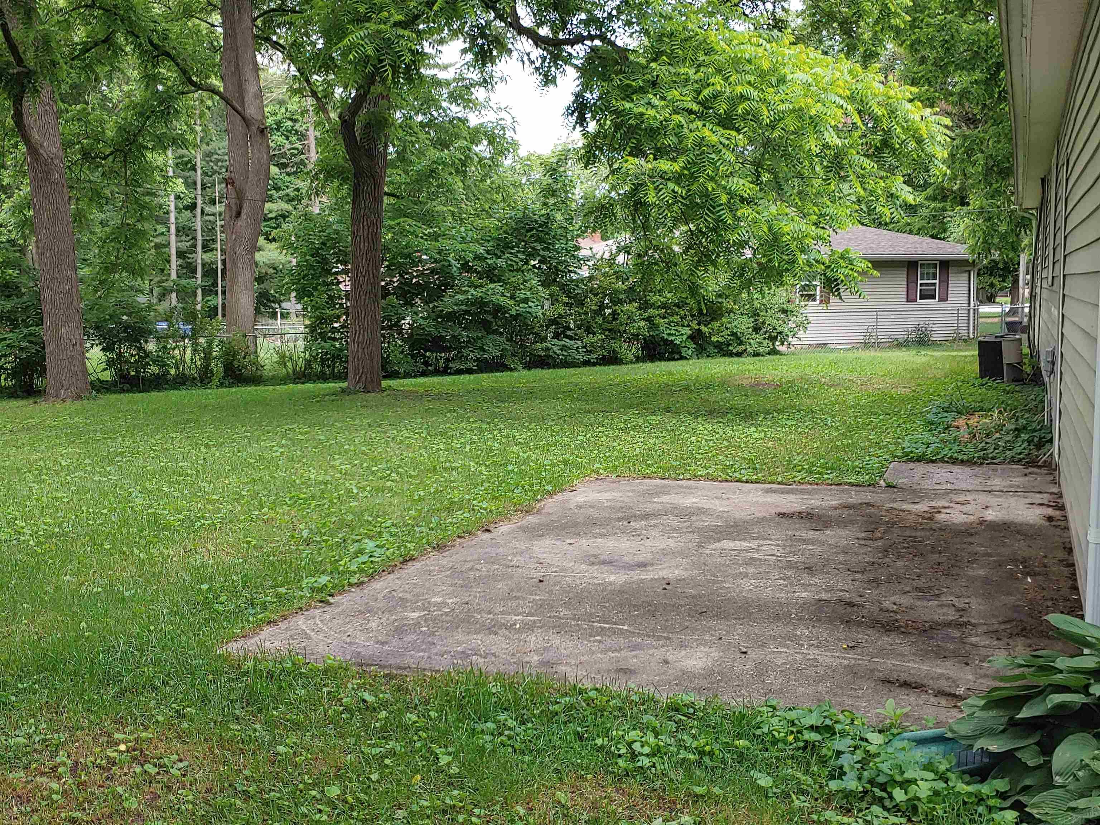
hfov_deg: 50.1
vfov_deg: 38.7
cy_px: 412
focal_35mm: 37
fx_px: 1176
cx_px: 550
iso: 50
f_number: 1.5
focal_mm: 4.23
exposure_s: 1/360
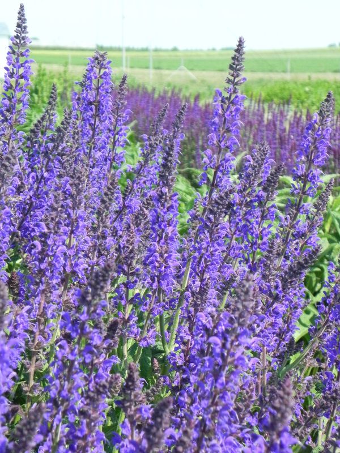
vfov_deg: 23.0
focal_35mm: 85
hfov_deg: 17.4
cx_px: 170
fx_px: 1113
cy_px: 226
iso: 560
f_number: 4
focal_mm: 15.1
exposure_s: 1/2000
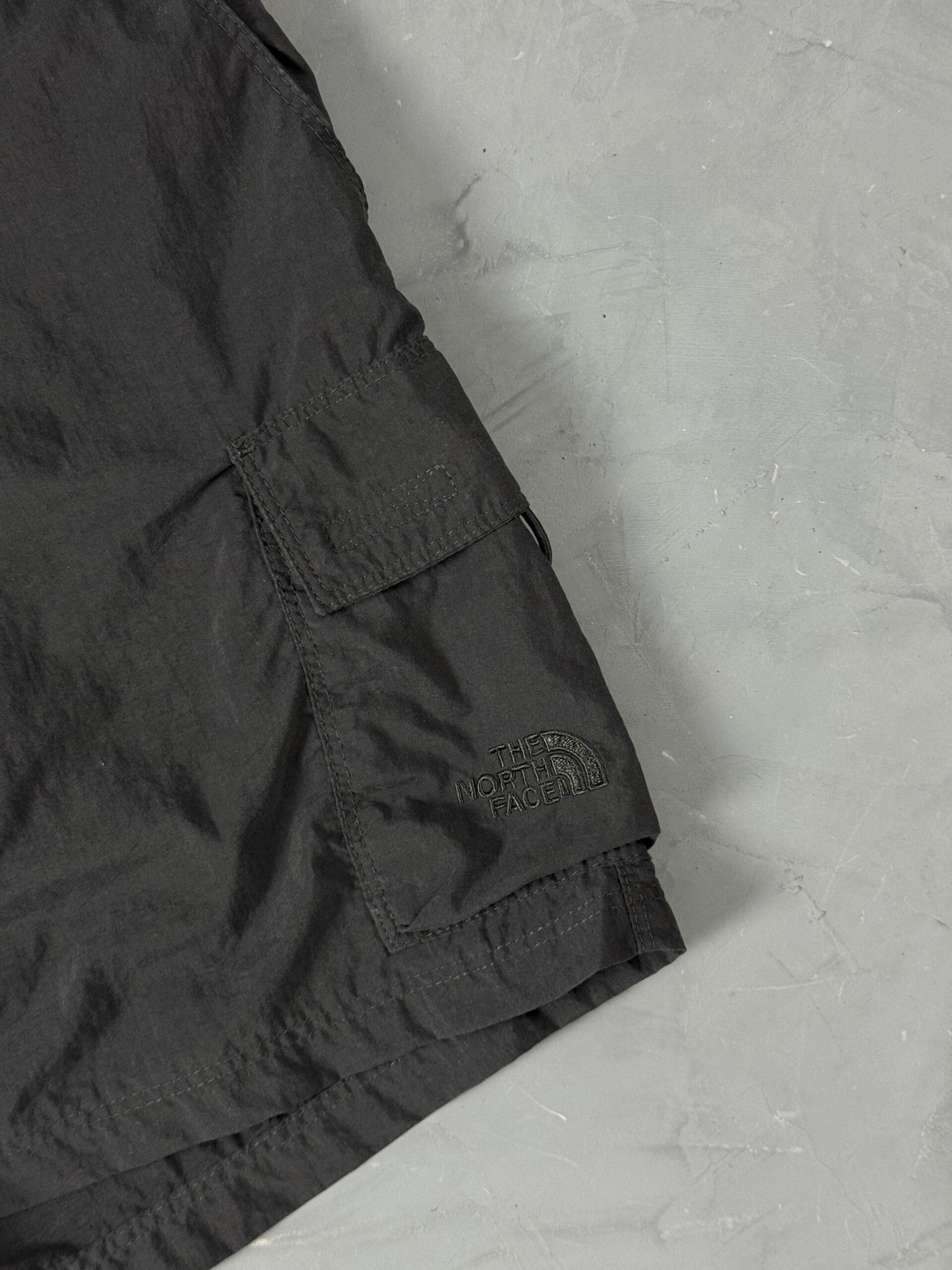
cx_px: 476
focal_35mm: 48
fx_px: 1760
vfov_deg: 39.7
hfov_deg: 30.3
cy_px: 635
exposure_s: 1/60
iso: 125
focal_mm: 6.76
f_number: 1.78
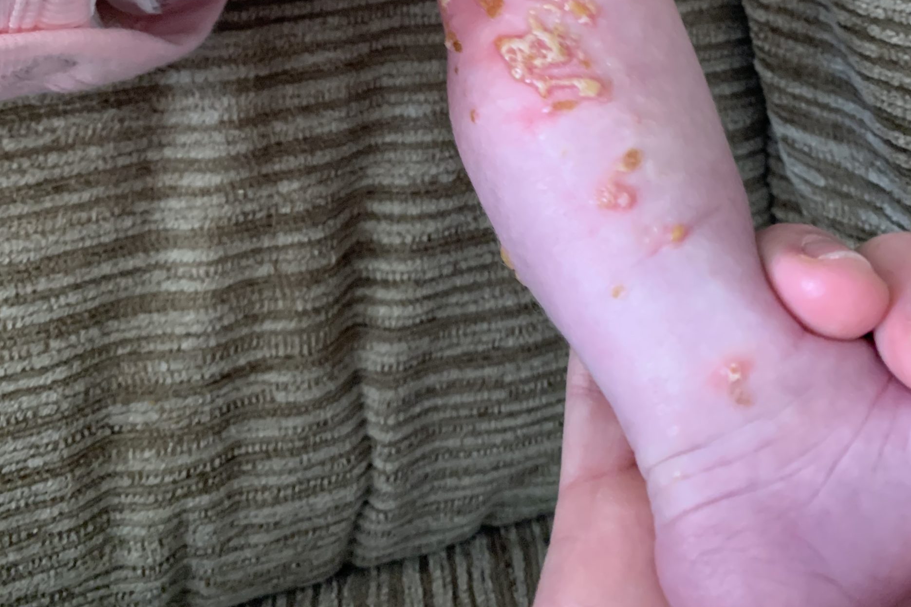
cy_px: 3
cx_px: 460
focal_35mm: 37
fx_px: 936
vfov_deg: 33.0
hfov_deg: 51.9
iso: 400
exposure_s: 1/44
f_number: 1.8
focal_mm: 4.25
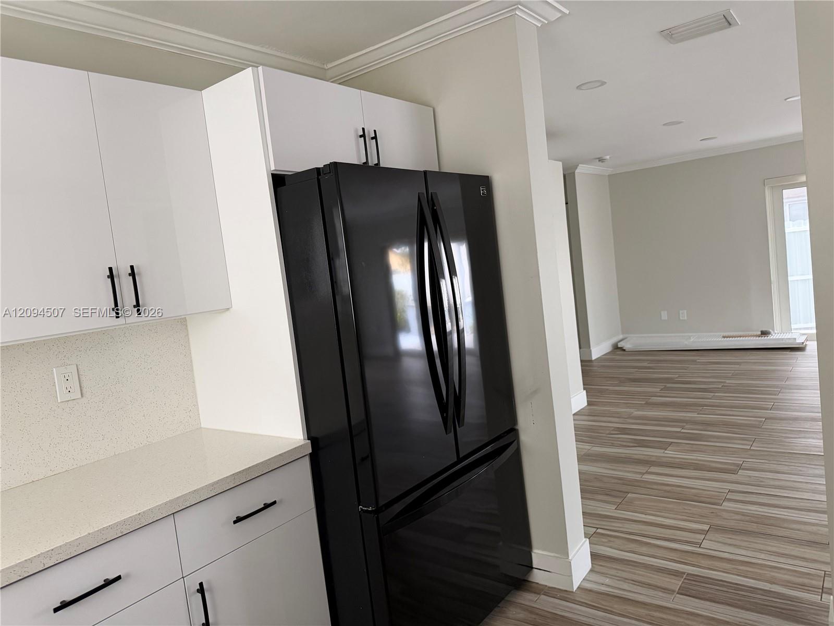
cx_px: 417
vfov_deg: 56.8
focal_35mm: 24
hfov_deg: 71.6
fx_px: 578
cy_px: 313
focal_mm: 6.76
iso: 320
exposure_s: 1/60
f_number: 1.78
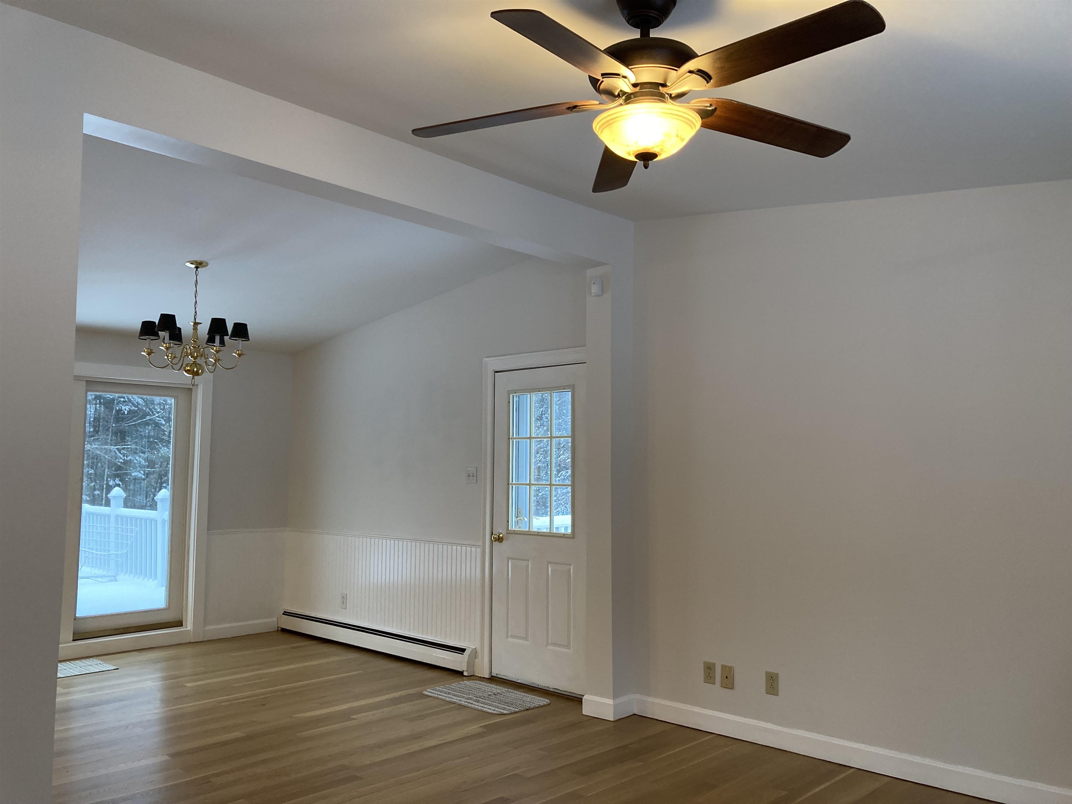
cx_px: 536
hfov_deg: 63.4
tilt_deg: +3.5
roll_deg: -0.1
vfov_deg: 49.7
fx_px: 867
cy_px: 402
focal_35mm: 28
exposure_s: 1/60
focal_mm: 3.99
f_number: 1.8
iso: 125
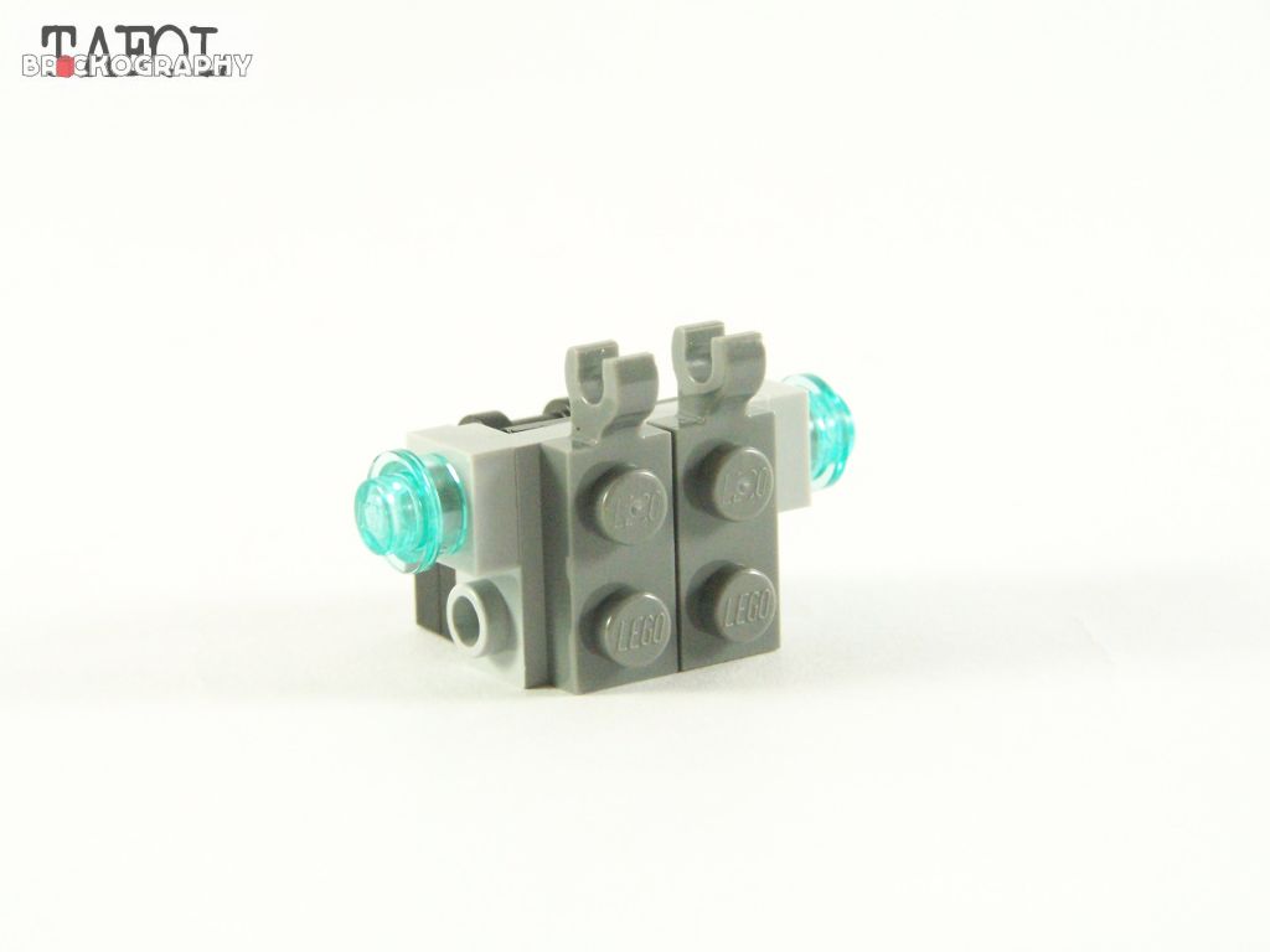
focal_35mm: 117
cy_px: 476
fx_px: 4293
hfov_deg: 16.8
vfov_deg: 12.7
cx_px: 635
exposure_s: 1/60
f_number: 4
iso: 400
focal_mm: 19.4
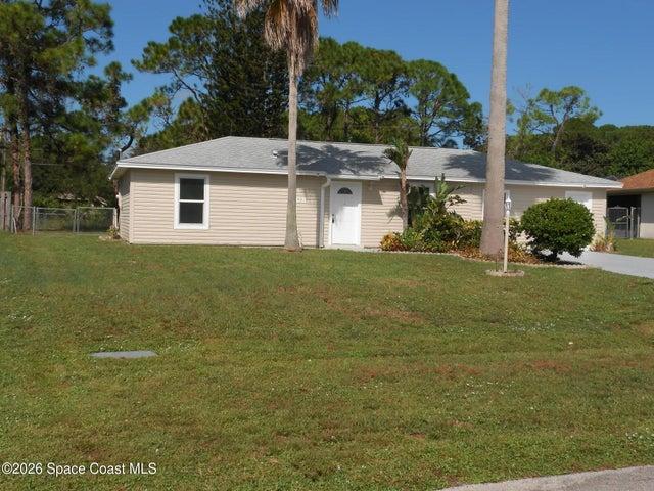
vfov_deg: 37.7
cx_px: 327
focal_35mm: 38
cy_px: 246
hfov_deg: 49.0
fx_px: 718
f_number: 4.2
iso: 80
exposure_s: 1/1000
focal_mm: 6.8
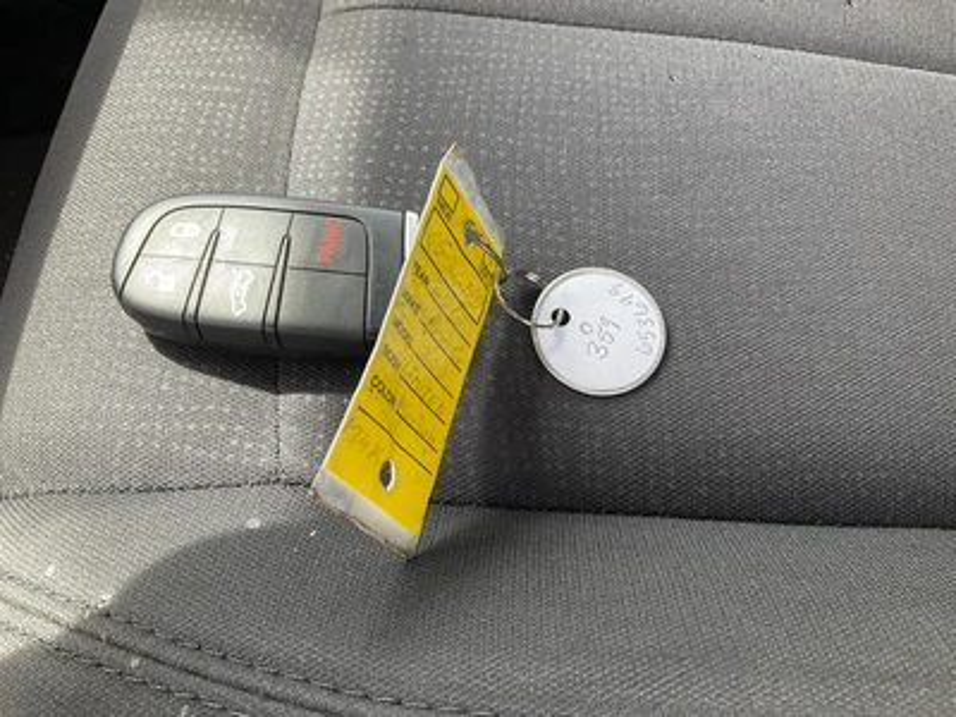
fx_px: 801
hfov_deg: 61.7
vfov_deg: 48.2
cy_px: 358
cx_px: 478
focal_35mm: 29
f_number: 1.8
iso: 32
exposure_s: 1/122
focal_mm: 3
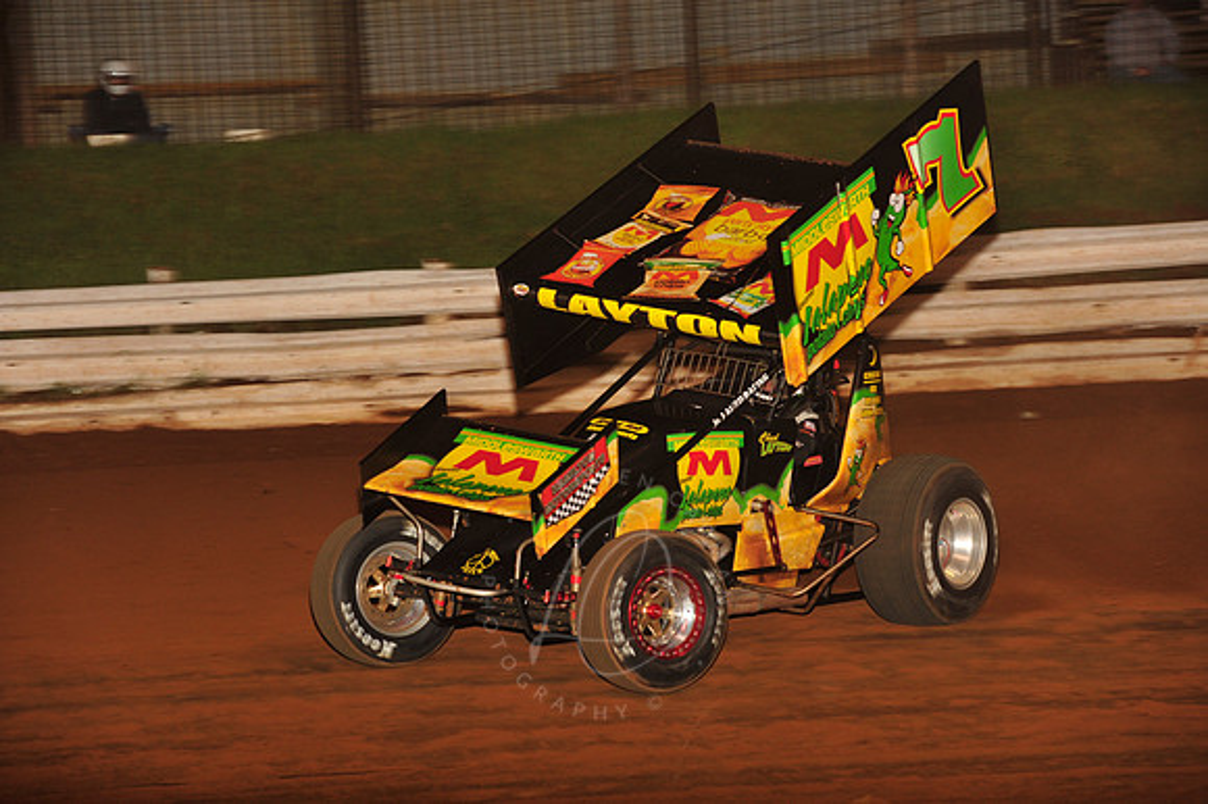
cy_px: 402
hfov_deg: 15.2
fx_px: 4527
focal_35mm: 135
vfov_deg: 10.1
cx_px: 604
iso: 800
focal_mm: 135
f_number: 6.3
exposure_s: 1/320
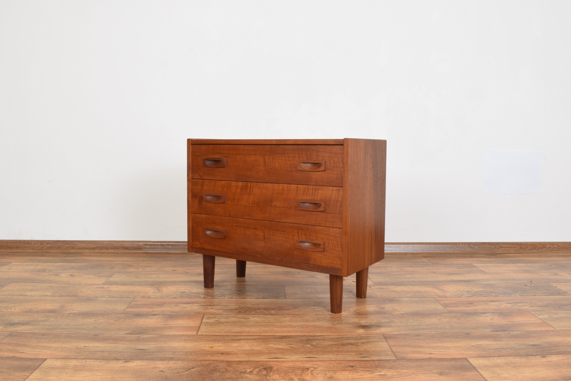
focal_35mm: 32
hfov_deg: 59.5
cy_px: 190
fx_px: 500
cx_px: 286
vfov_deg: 41.7
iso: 100
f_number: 25
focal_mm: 21
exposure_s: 4
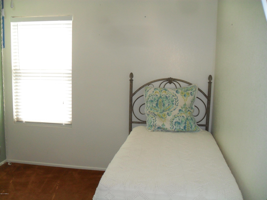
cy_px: 100
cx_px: 134
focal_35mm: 35
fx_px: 270
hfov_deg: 52.6
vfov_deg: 40.7
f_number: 2.8
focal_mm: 6.2
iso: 200
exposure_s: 1/45
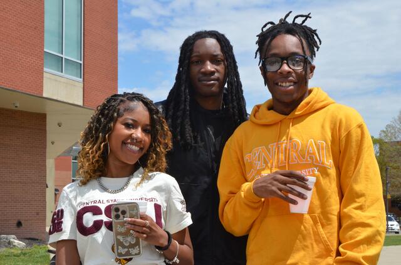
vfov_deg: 18.8
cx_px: 200
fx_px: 800
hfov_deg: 28.1
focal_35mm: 72
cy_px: 132
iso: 1250
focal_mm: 48
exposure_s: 1/1000
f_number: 16
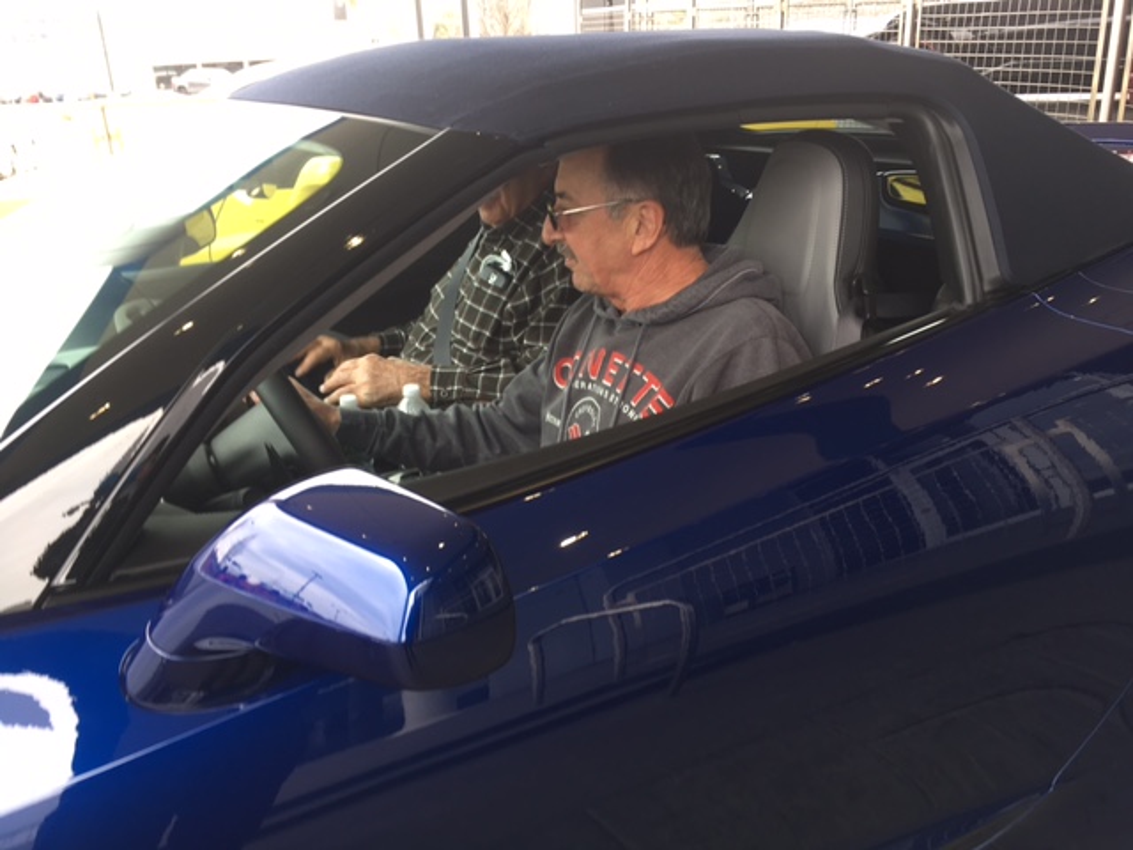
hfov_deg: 61.7
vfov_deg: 48.2
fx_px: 949
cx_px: 566
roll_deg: +2.5
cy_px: 425
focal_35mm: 29
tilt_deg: -21.8
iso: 25
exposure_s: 1/60
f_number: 2.2
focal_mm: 4.15
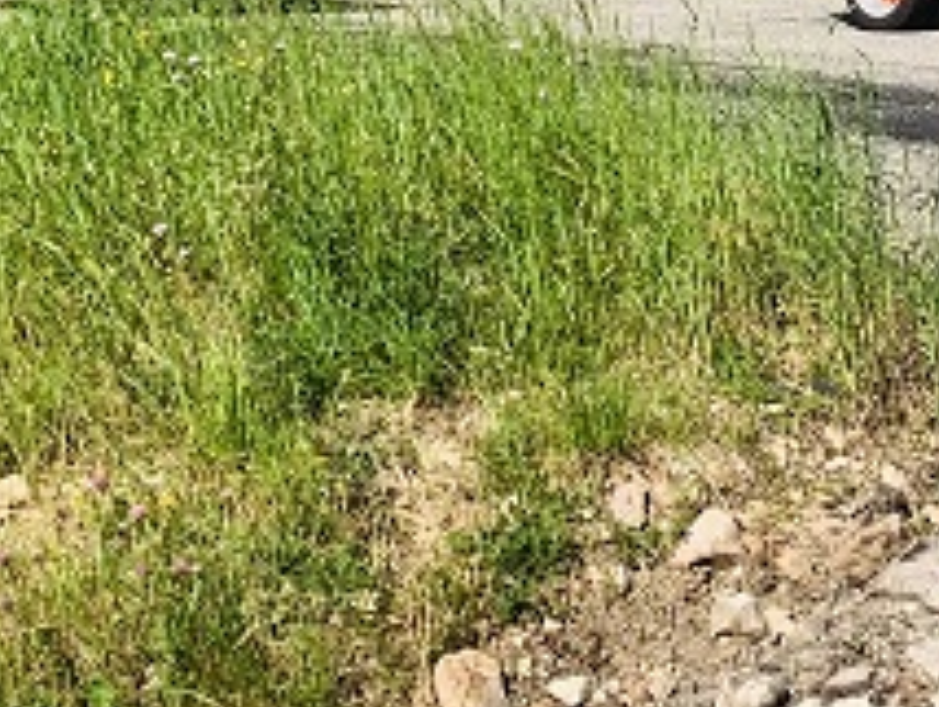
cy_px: 147
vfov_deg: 15.0
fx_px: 2661
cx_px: 1231
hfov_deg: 18.6
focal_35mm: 98
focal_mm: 4.25
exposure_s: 1/1779
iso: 25
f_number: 1.8
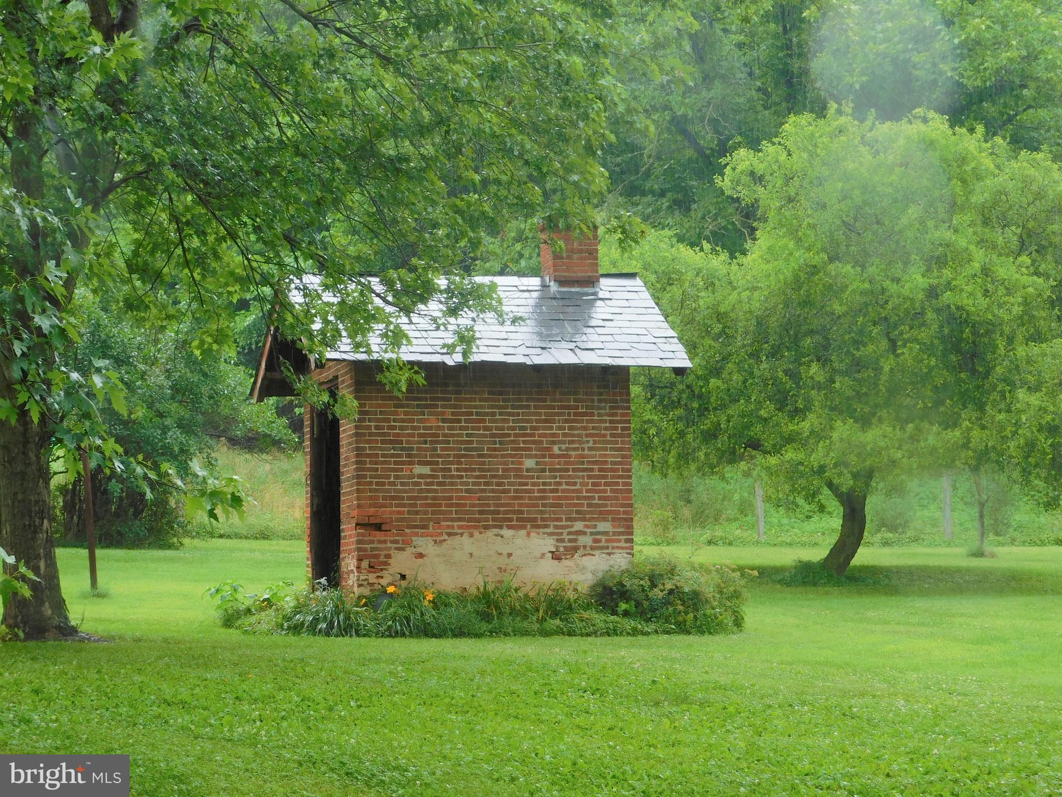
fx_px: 3037
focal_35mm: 99
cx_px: 531
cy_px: 398
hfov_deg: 19.8
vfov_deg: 14.9
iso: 125
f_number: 4.6
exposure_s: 1/60
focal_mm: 17.6
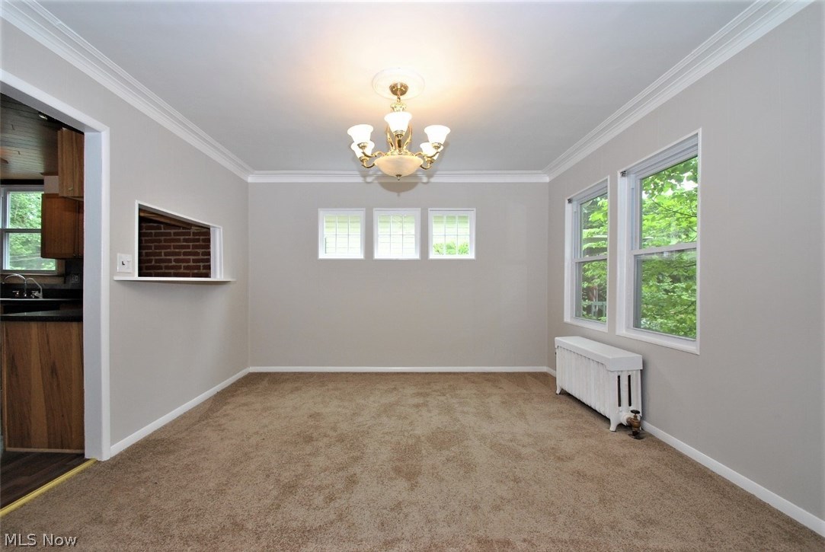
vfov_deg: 77.5
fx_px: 344
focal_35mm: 15
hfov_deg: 100.3
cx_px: 412
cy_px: 276
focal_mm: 10
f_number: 11
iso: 400
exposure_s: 1/60
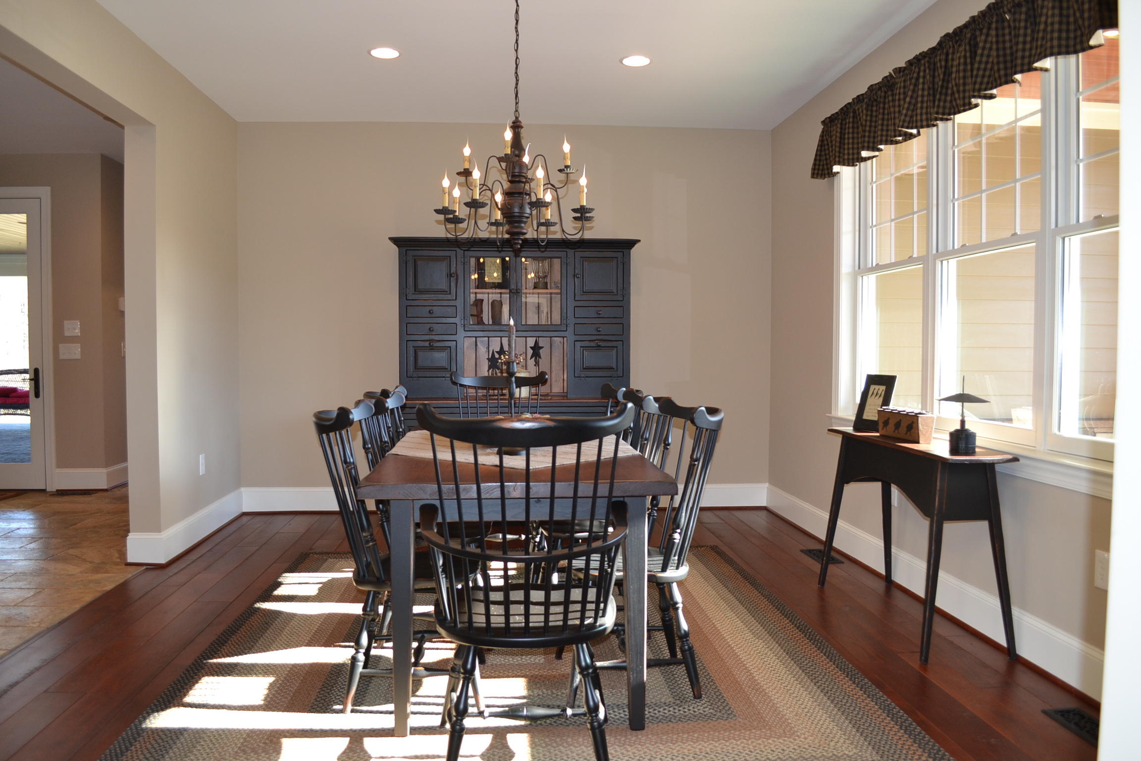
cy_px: 380
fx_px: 856
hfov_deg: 67.4
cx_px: 570
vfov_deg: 47.9
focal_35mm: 27
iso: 400
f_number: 4
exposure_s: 1/80
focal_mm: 18
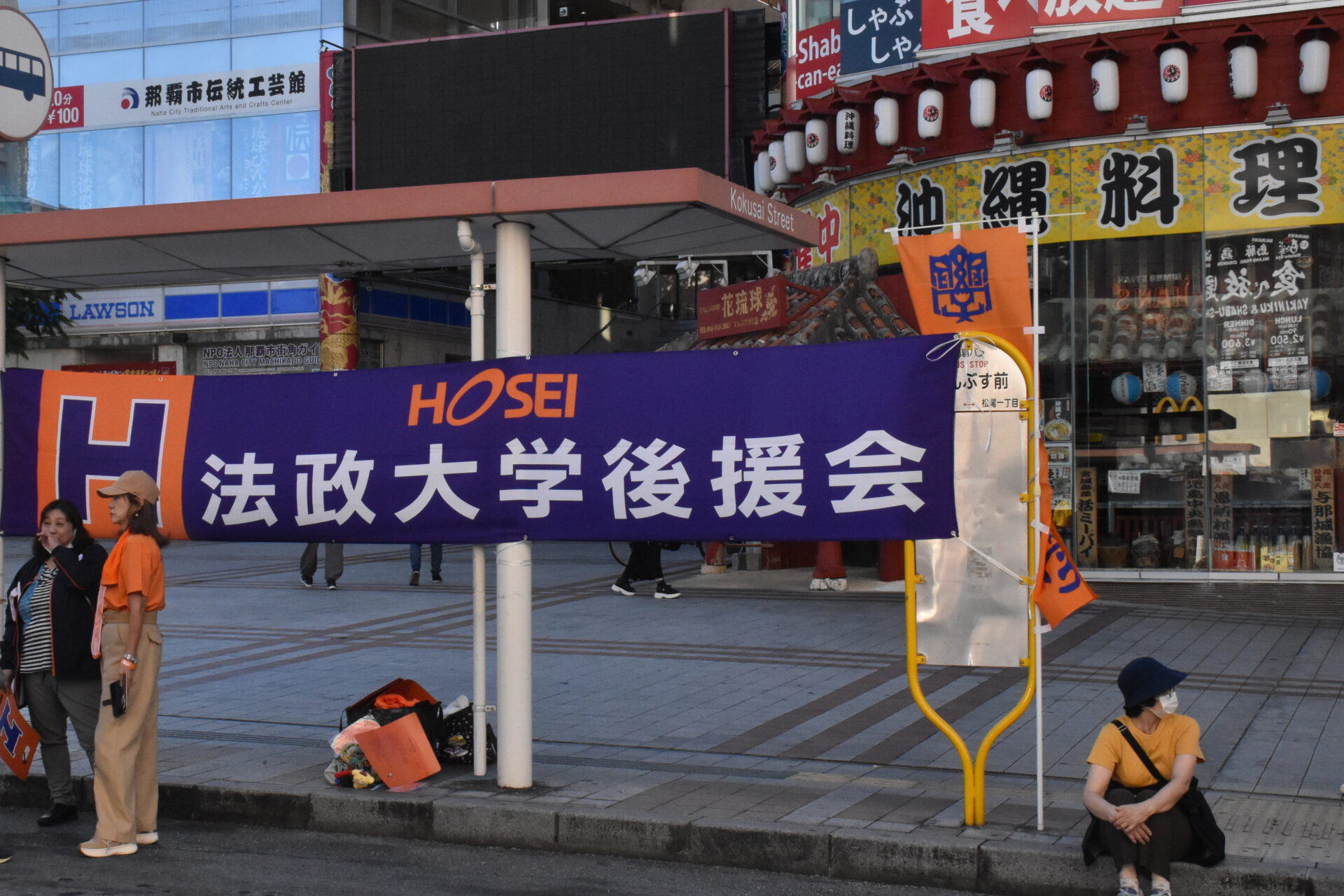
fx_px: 2240
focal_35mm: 60
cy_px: 439
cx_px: 543
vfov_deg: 22.6
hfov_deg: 33.3
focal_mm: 30
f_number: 16
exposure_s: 1/800
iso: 2500
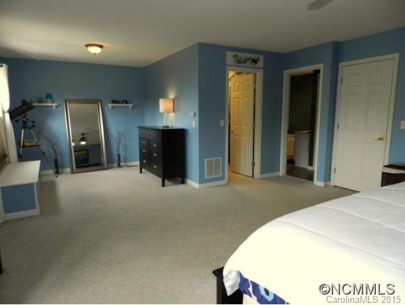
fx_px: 269
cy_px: 152
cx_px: 202
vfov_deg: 59.0
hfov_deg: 73.9
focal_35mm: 23
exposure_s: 1/50
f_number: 3.4
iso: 160
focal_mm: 4
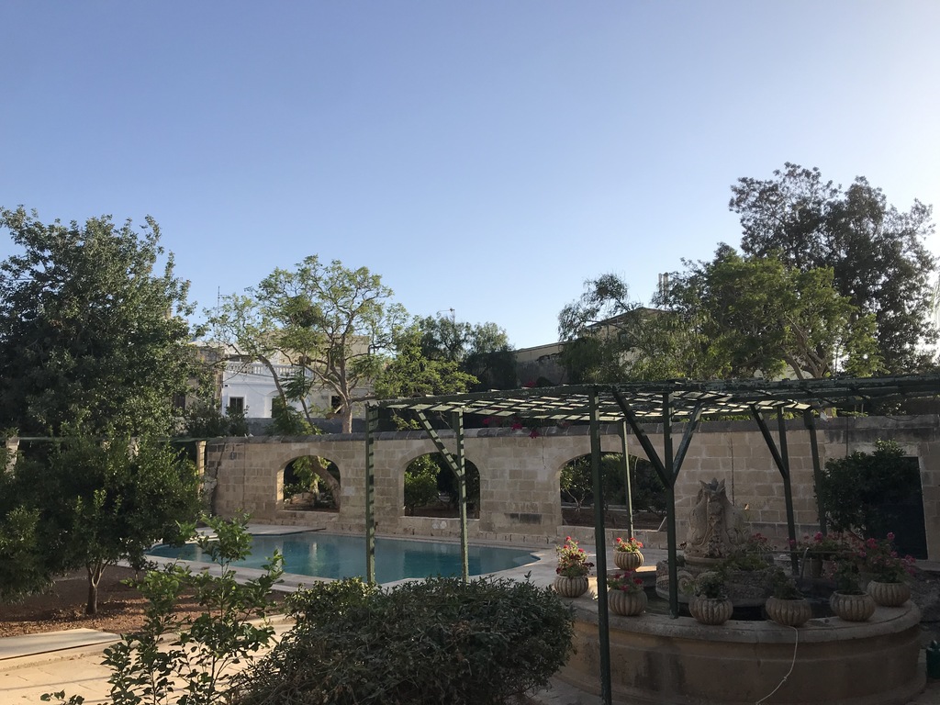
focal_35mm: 28
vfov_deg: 49.7
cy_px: 352
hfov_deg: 63.4
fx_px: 760
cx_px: 470
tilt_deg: +8.9
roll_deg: +1.0
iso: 20
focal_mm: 3.99
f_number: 1.8
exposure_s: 1/1742
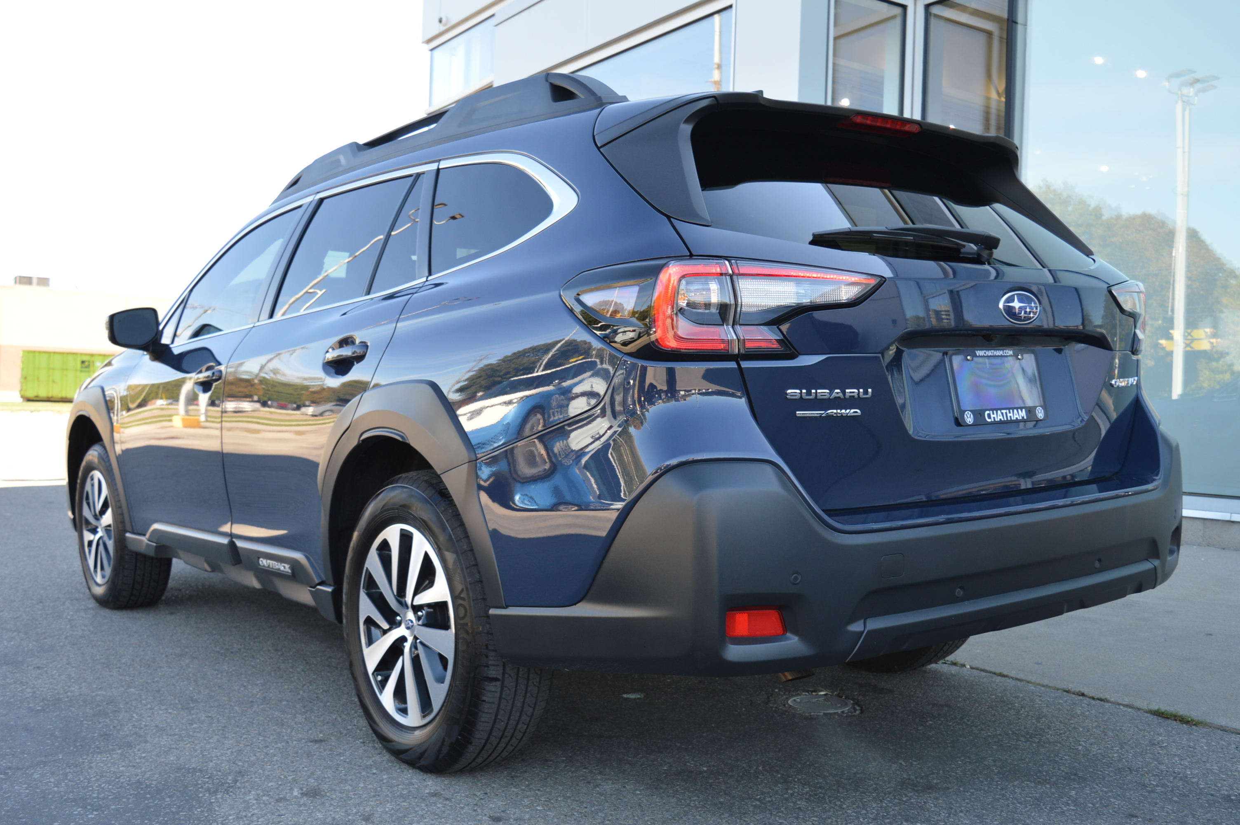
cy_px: 412
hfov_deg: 53.2
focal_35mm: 36
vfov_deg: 36.8
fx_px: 1239
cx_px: 620
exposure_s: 1/125
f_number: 5.6
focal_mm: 24
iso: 180
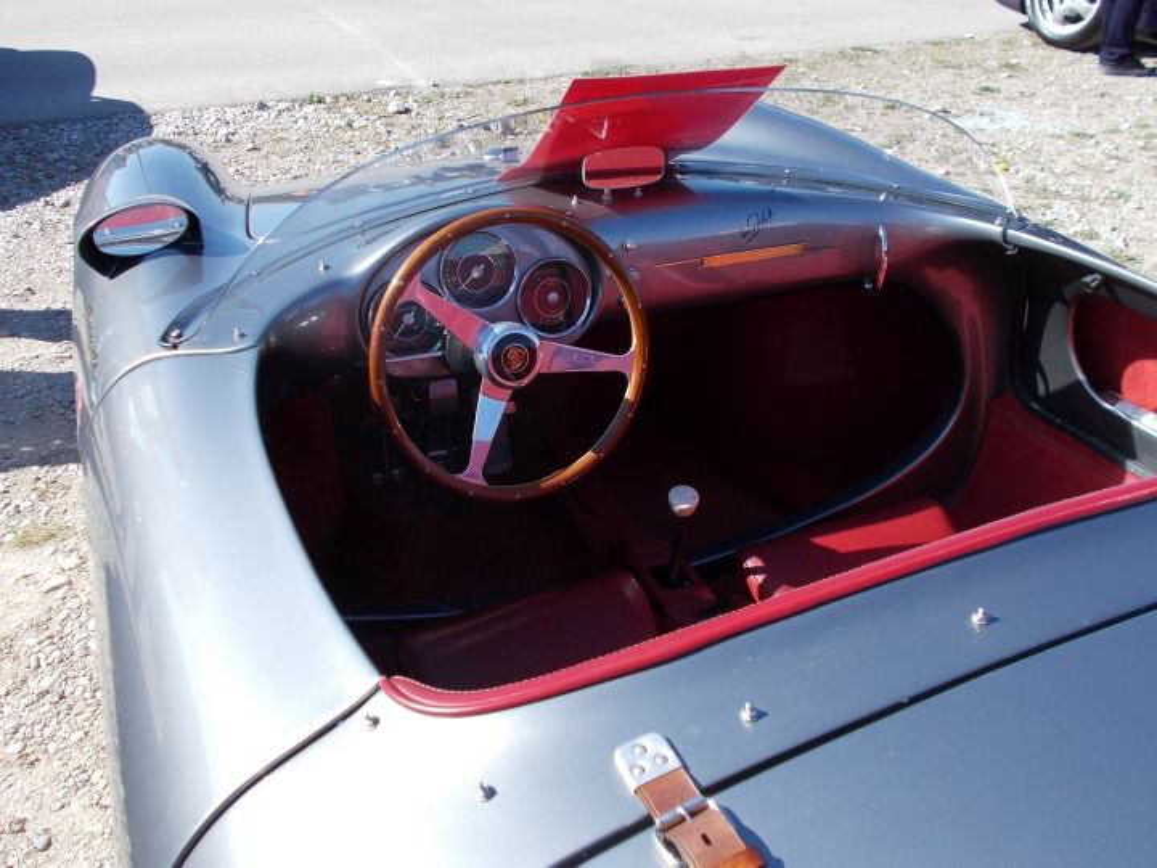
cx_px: 578
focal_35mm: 34
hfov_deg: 54.0
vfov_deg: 41.8
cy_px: 434
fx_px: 1136
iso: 80
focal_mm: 6
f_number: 3.6
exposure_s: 1/400
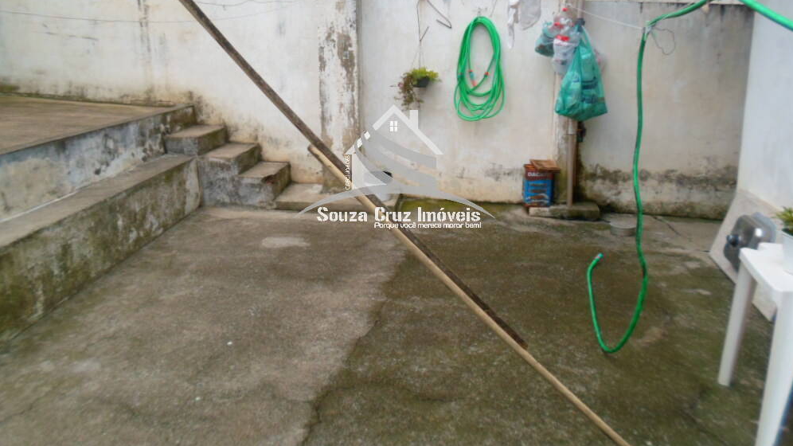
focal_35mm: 28
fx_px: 589
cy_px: 167
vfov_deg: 41.2
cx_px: 394
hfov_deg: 67.9
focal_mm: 4.5
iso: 80
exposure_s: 1/1000
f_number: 2.5
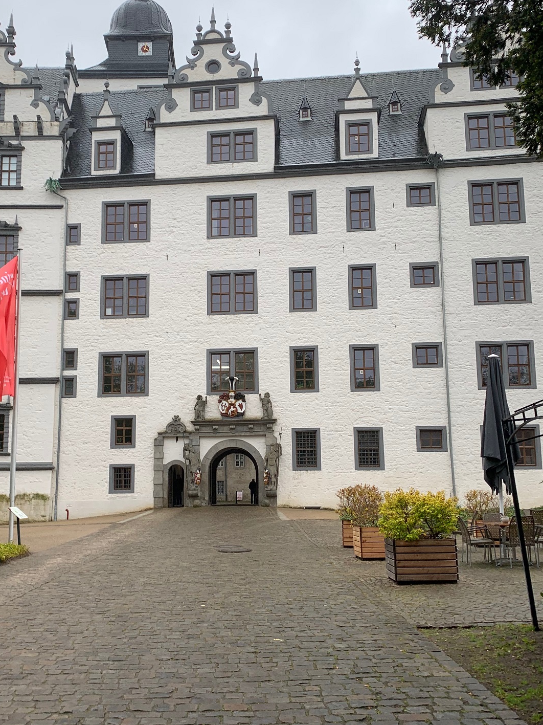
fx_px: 774
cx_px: 226
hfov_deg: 38.5
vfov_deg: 50.1
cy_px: 374
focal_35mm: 37
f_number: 1.8
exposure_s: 1/420
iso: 25
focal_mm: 4.25
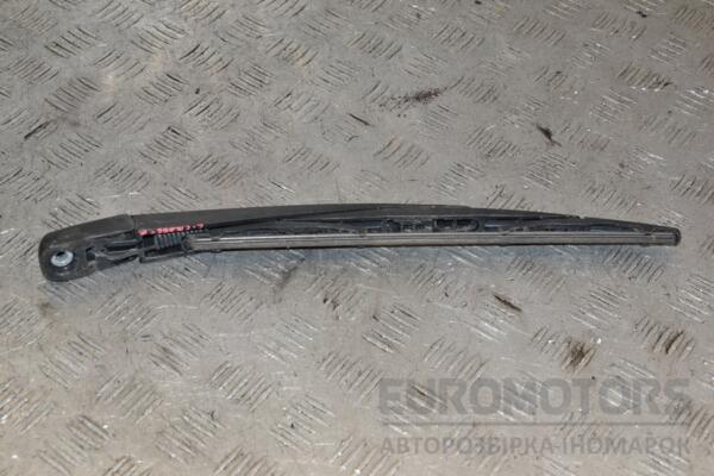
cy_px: 238
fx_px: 1249
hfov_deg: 31.9
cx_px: 357
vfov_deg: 21.6
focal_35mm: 63
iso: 800
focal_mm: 42
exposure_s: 1/200
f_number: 8
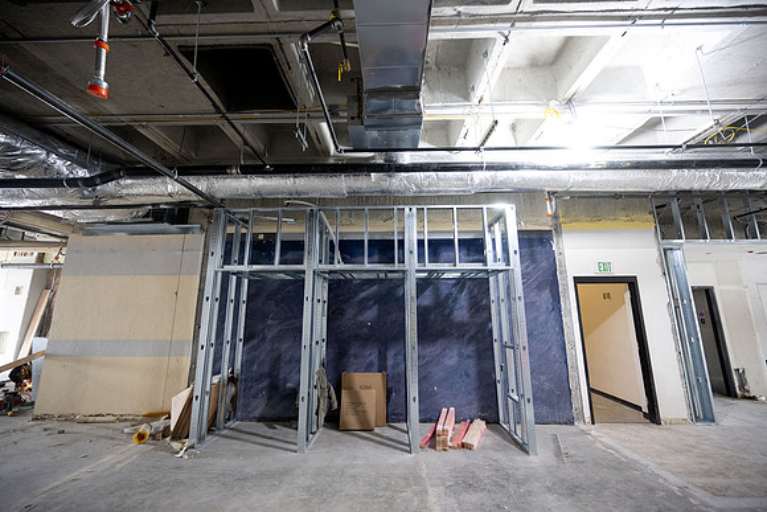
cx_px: 384
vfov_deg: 81.2
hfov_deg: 104.2
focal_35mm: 14
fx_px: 298
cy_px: 256
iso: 2000
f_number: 4
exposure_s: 1/60
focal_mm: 14
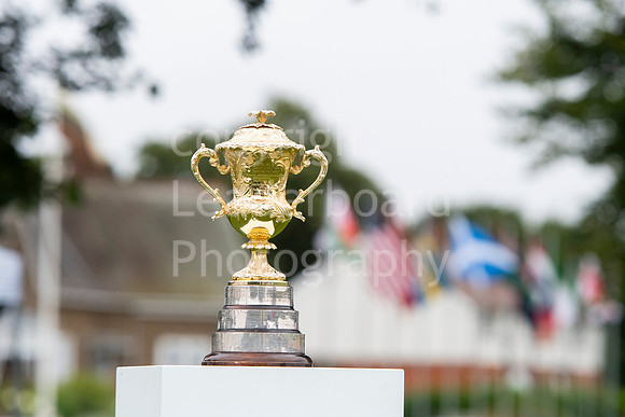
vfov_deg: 6.1
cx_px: 312
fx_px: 3907
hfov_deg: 9.1
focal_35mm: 225
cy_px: 208
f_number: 4
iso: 1000
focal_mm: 150
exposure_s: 1/2500
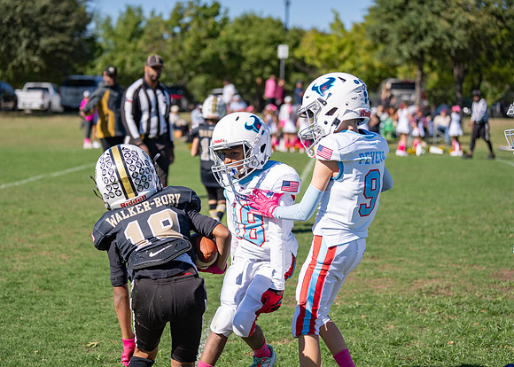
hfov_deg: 24.4
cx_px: 224
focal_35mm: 81
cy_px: 183
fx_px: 1186
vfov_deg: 17.6
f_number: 2.8
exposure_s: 1/2000
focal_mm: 70
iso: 100
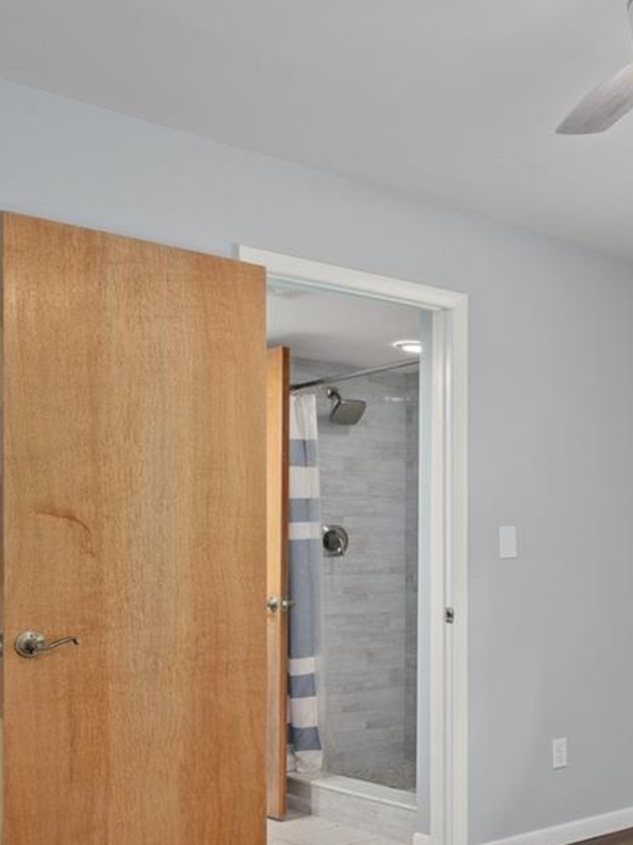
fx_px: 1024
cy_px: 567
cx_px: 819
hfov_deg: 28.4
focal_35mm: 42
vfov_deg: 44.1
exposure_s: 1/1.25
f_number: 8
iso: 320
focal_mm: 17
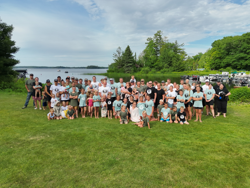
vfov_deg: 56.8
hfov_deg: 71.6
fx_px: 173
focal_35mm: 24
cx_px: 125
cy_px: 94
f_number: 1.7
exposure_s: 1/2500
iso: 140
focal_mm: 6.72
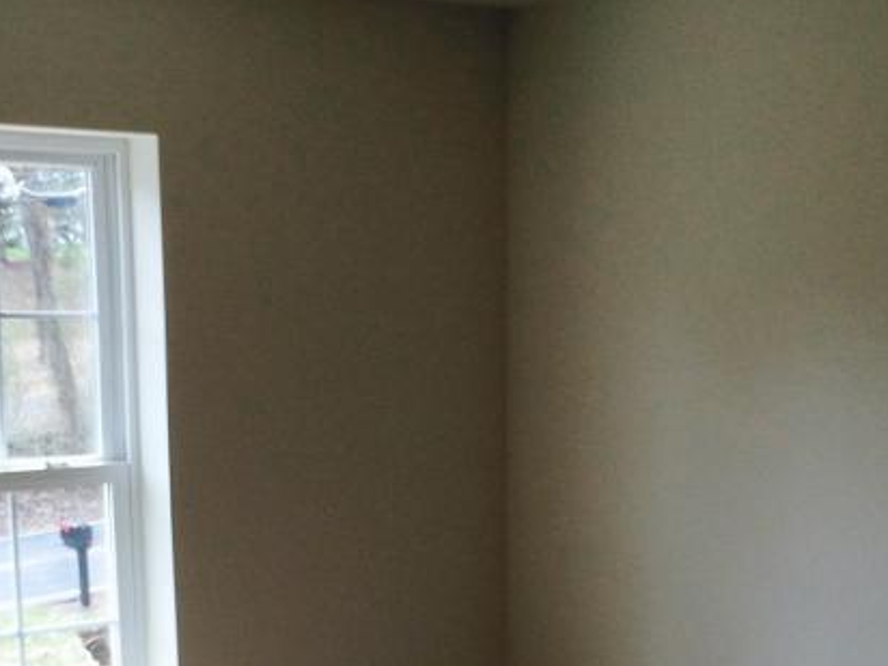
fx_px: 1847
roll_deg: +1.8
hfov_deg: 27.0
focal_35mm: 72
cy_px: 690
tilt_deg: -15.0
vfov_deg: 19.7
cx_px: 410
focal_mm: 4.15
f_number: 2.2
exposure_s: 1/161
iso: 32
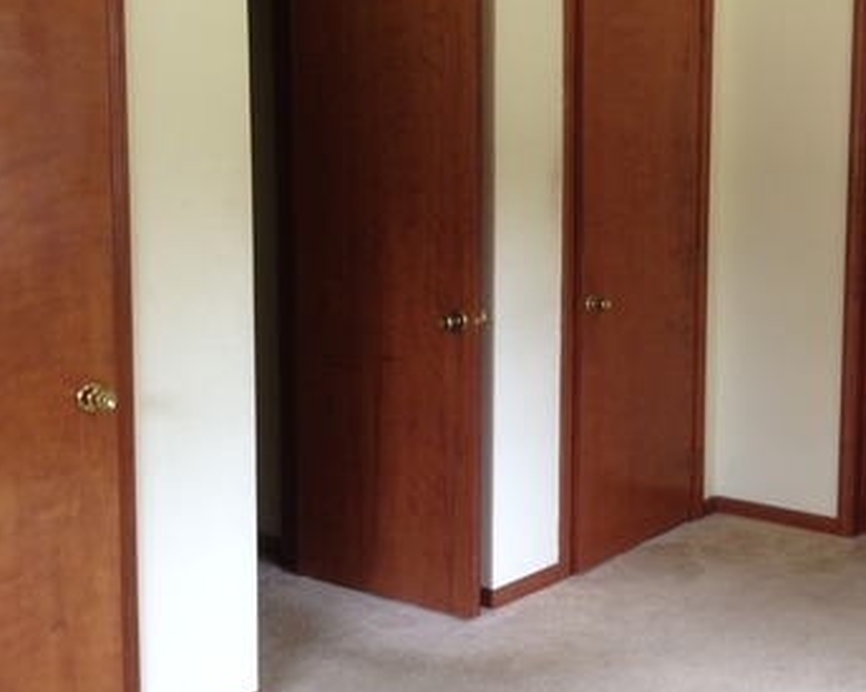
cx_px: 765
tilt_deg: -6.9
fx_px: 1537
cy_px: 274
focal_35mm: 60
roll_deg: -0.4
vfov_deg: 25.3
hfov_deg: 30.2
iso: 50
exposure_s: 1/40
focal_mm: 4.12
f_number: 2.4
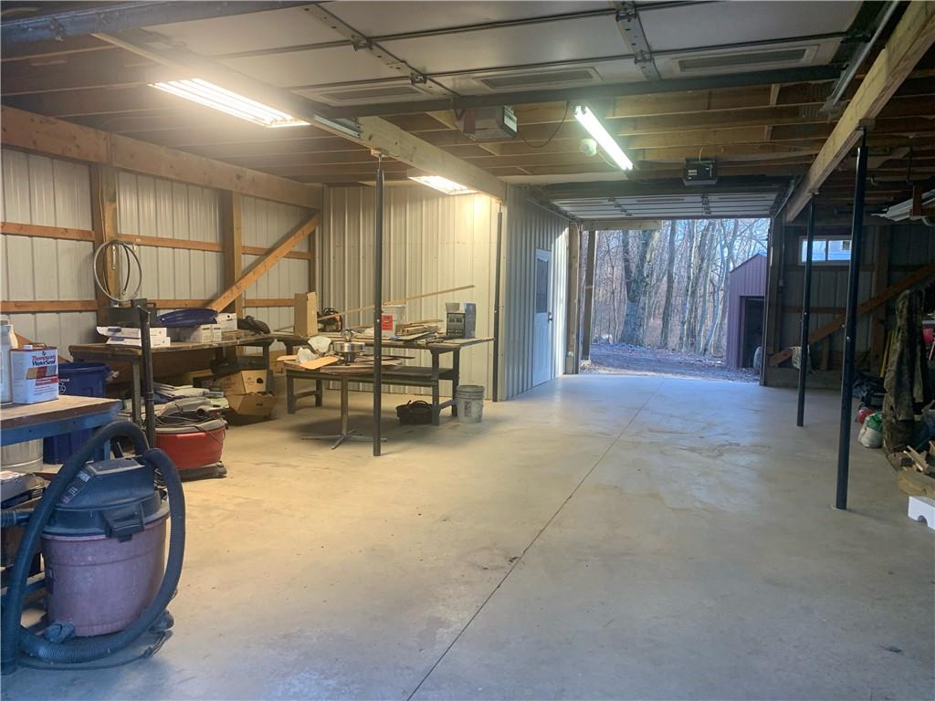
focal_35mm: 26
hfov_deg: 67.3
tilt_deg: -4.9
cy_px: 350
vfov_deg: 53.1
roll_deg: -1.6
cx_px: 468
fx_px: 702
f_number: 1.8
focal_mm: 4.25
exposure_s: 1/116
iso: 100
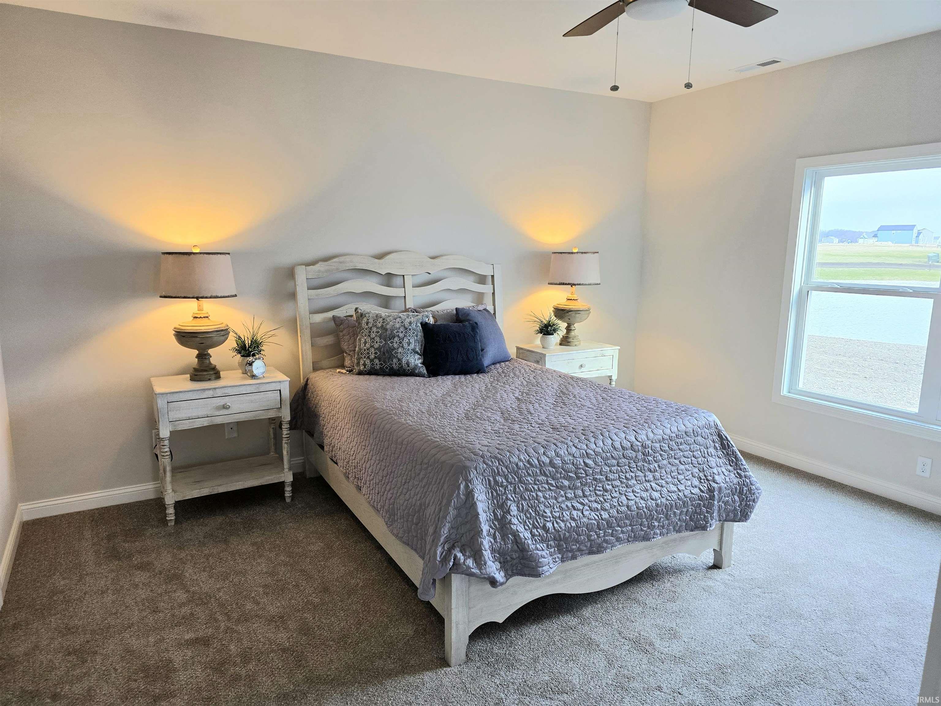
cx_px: 470
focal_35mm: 23
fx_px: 625
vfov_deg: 58.9
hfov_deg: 73.9
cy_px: 353
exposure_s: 1/120
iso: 125
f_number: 1.7
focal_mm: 6.3
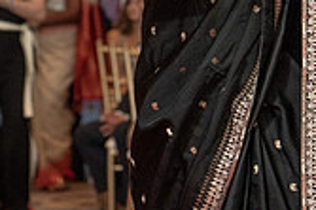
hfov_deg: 6.2
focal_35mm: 331
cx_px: 89
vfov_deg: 4.1
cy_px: -111
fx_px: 2903
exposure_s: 1/250
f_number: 4.5
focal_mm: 85
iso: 2000
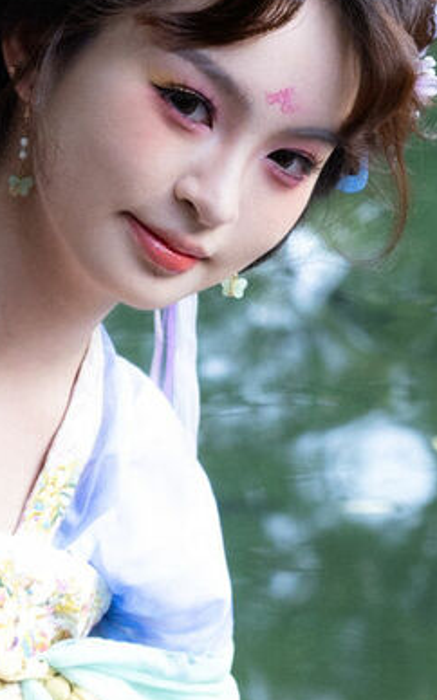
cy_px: 411
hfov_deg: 7.2
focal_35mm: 182
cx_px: 103
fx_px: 3473
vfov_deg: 11.5
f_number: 4
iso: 640
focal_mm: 44
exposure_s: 1/320
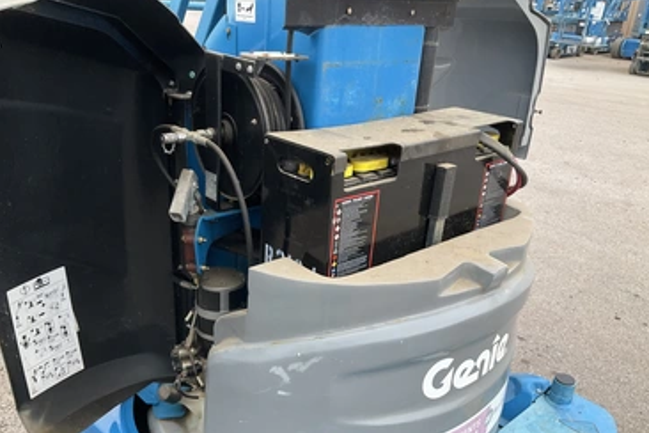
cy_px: 256
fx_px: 595
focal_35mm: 33
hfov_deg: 57.2
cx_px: 309
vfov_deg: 39.8
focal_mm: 3
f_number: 1.8
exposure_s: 1/529
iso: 25
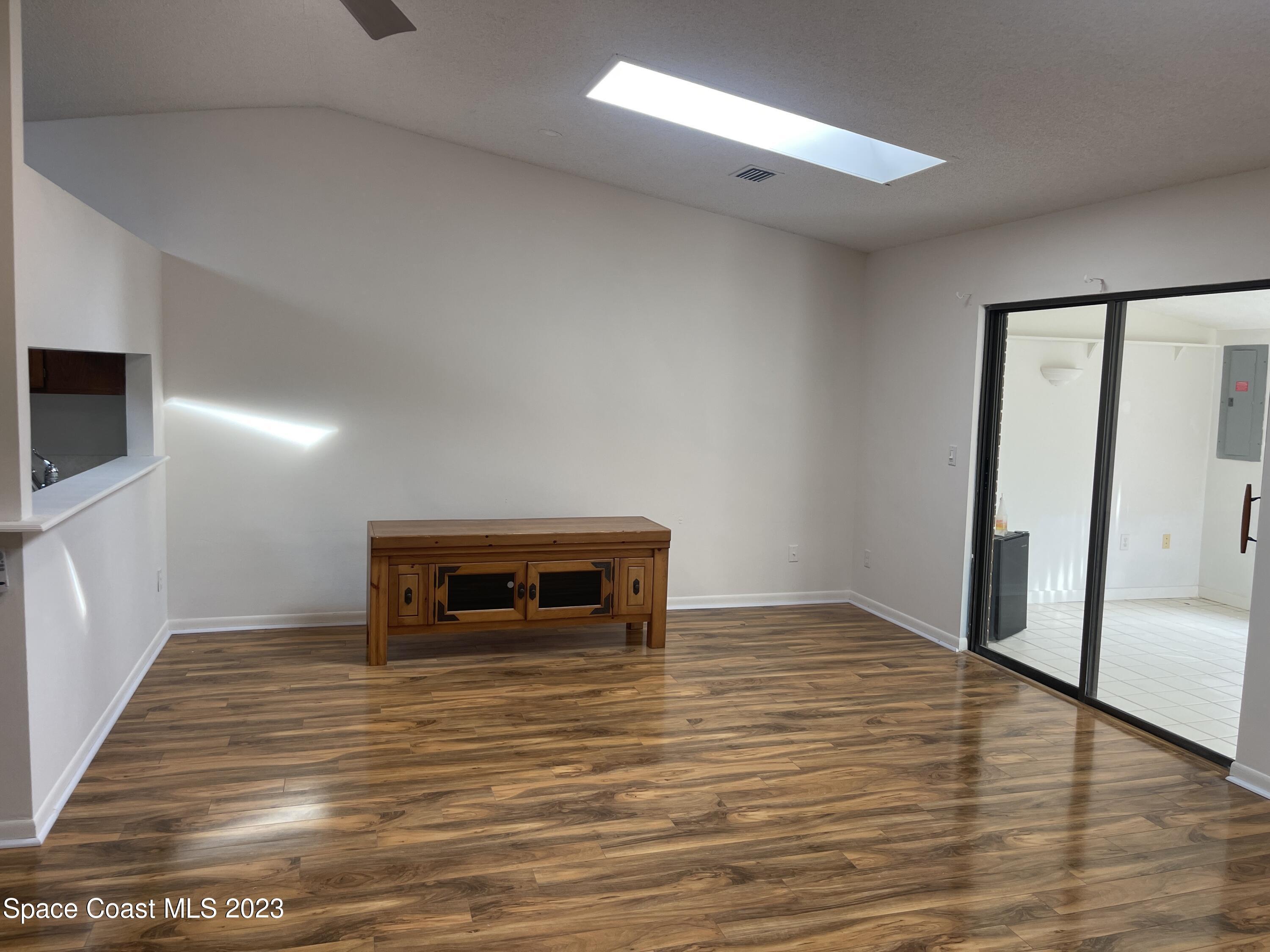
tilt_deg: -5.9
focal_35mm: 26
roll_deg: -1.4
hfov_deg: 67.3
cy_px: 476
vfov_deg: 53.1
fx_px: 954
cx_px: 635
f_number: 1.6
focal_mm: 5.1
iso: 80
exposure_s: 1/120
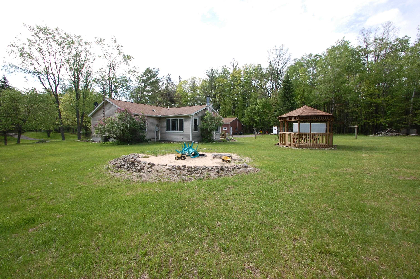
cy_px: 140
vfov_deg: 77.2
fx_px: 175
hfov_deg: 100.4
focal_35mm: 15
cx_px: 210
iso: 200
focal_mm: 10
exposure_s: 1/250
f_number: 8
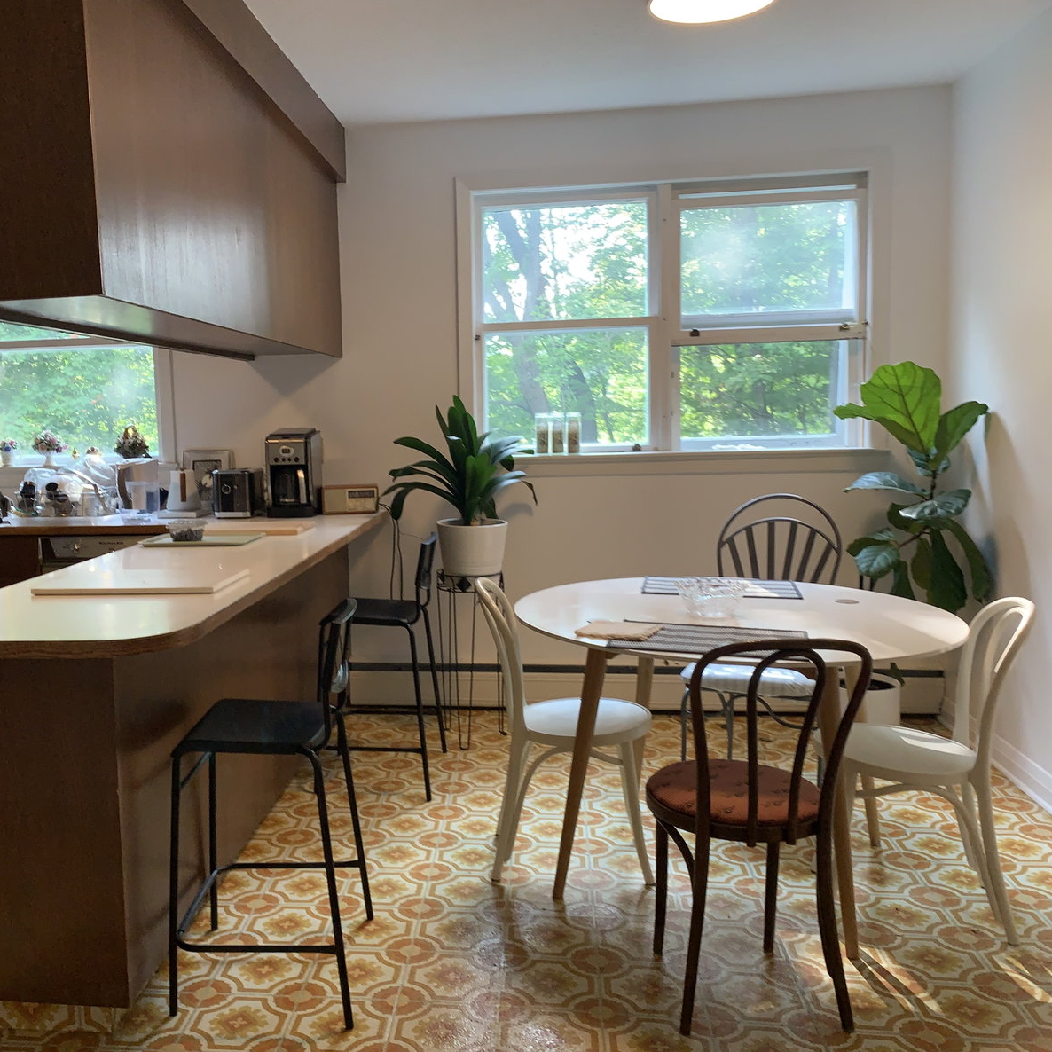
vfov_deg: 52.5
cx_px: 400
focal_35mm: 31
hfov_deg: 52.0
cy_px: 522
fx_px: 1066
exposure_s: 1/101
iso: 100
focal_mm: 4.25
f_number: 1.8
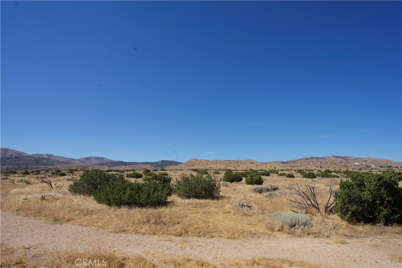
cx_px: 201
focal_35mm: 19
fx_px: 212
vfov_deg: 64.6
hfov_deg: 86.9
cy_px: 134
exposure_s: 1/200
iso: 100
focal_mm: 19
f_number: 10
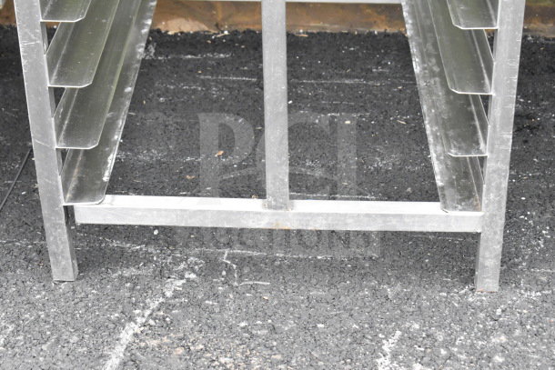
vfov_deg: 16.6
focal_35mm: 82
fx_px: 1272
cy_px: 185
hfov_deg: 24.6
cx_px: 278
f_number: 10
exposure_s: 1/400
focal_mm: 55
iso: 6400
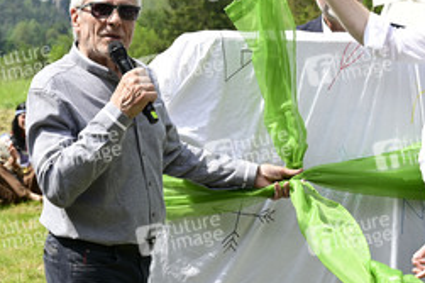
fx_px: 1168
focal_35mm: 99
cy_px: 108
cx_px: 202
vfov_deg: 13.8
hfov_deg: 20.6
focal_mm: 55
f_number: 6.3
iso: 100
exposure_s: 1/320
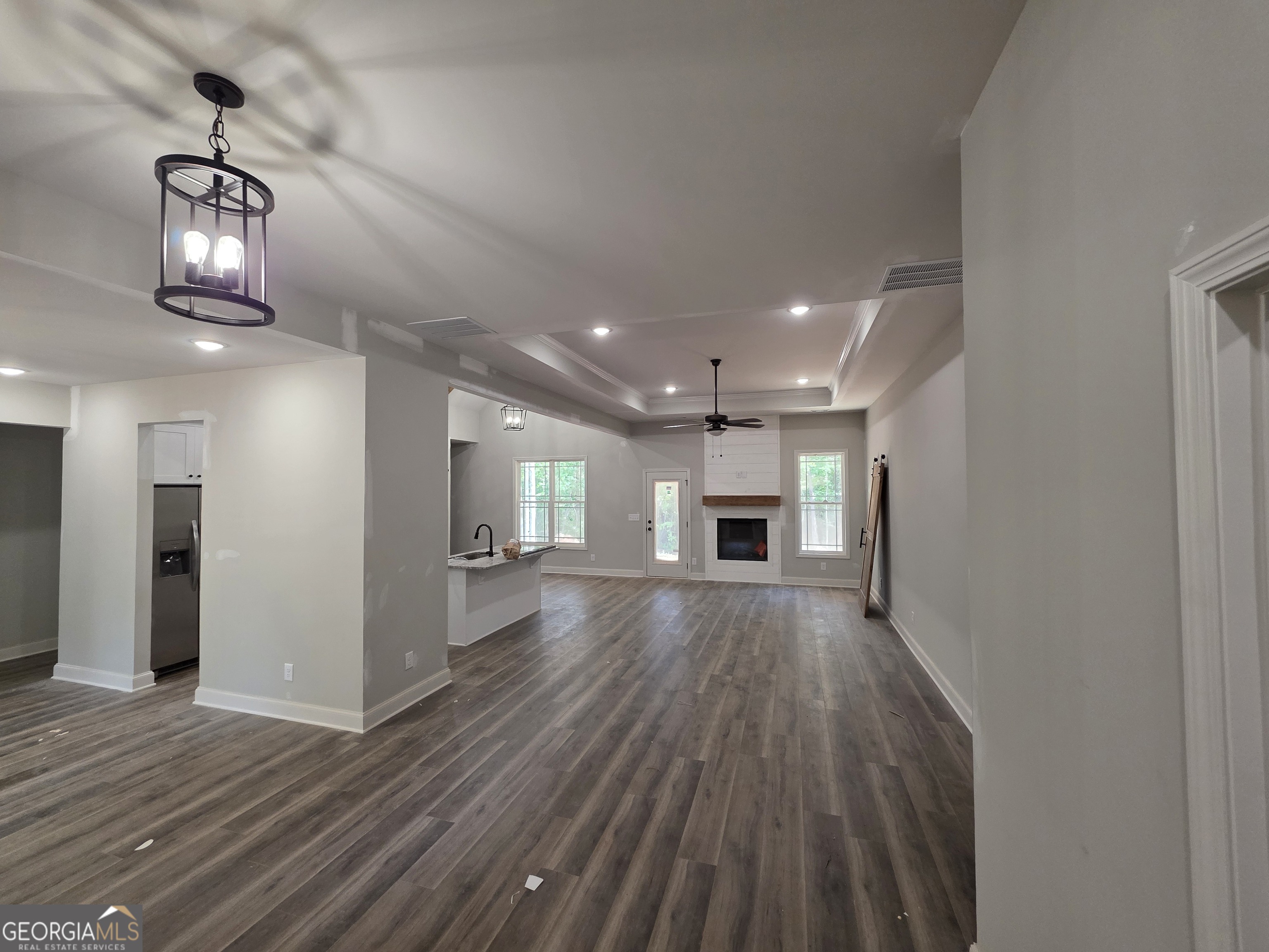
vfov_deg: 89.9
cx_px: 634
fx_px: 477
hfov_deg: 106.2
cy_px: 476
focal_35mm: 13
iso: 250
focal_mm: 2.2
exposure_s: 1/120
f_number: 1.9
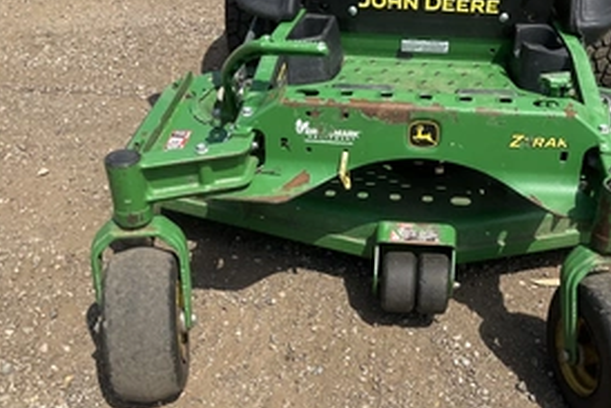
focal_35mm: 44
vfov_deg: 30.4
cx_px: 395
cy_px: 263
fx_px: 747
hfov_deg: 44.0
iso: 25
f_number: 1.8
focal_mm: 3
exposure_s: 1/1626
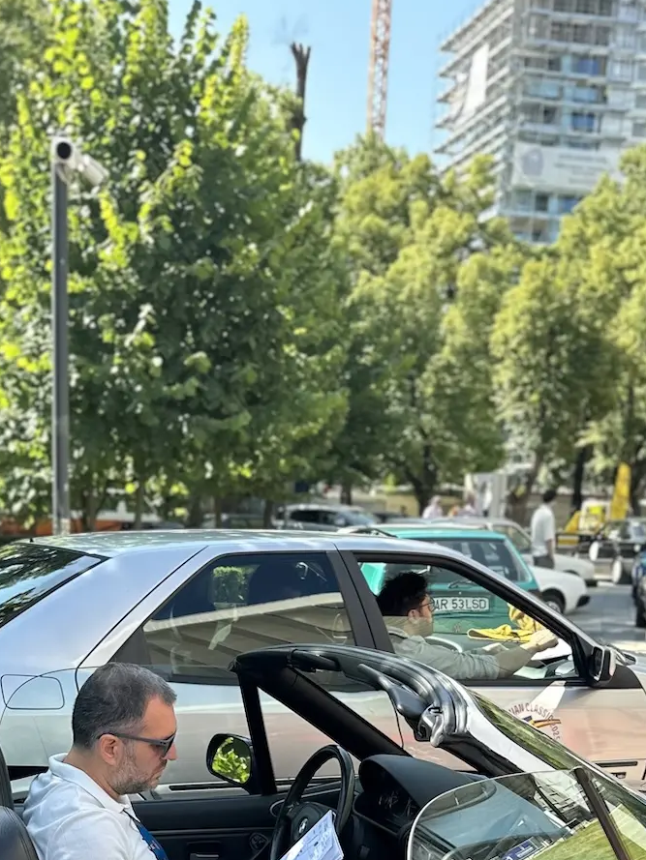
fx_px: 1343
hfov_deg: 26.9
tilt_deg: -16.1
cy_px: 902
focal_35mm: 54
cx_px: 224
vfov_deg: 32.1
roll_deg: -2.2
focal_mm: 6.86
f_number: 1.78
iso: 80
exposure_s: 1/734
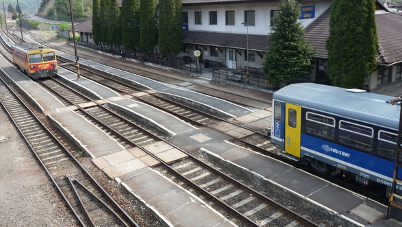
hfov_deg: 61.0
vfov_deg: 36.5
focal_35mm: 32
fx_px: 341
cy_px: 88
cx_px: 189
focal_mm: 4.8
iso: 100
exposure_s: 1/250
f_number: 4
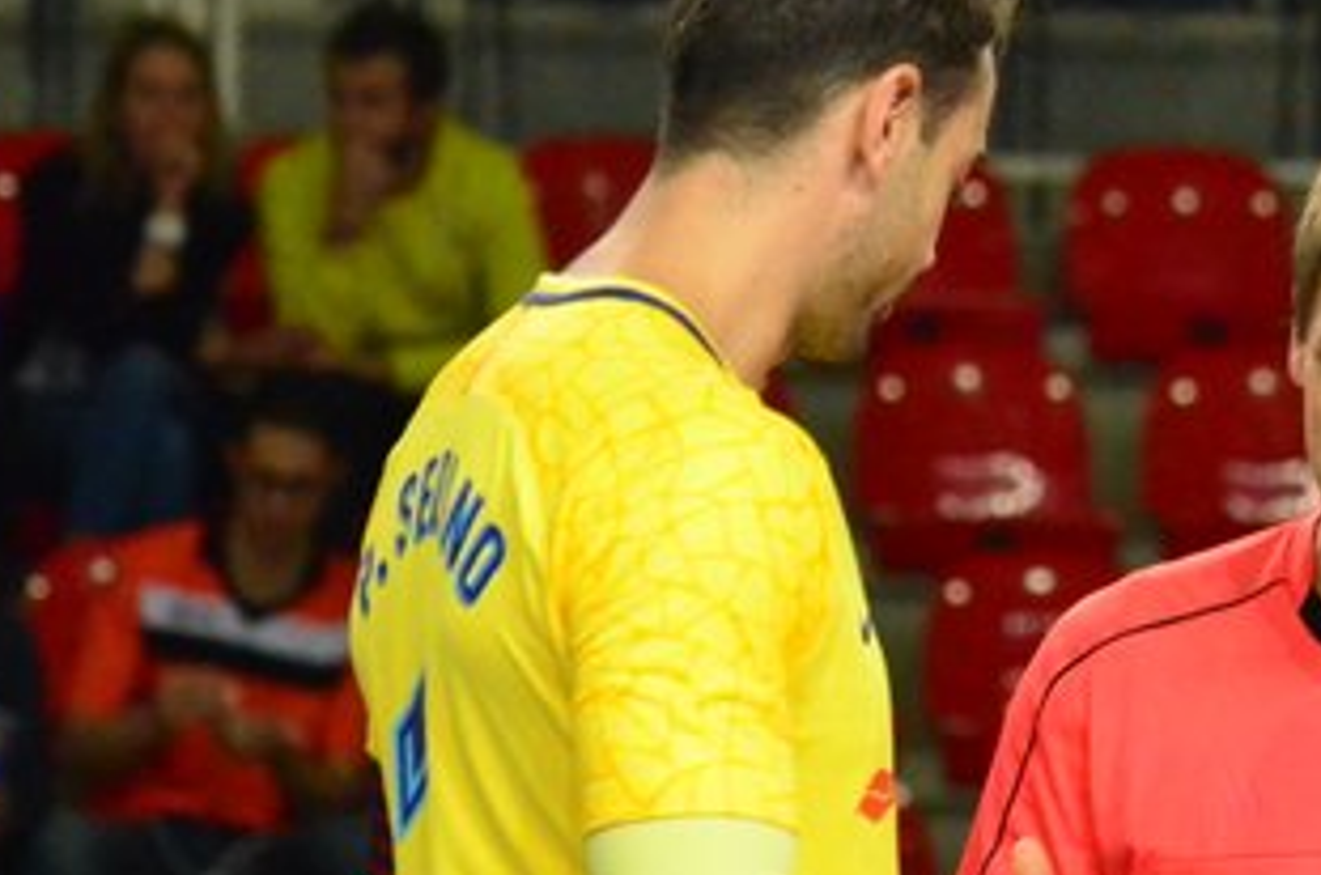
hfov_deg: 3.7
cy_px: 739
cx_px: 1635
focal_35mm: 560
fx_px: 20517
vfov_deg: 2.4
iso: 6400
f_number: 6.3
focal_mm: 145
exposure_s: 1/400
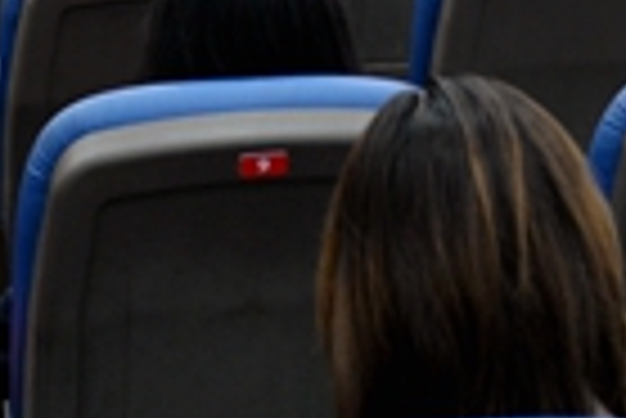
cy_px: -292
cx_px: 631
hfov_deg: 15.0
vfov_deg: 9.8
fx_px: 2333
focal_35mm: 134
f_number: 4
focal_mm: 31
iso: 640
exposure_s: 1/60
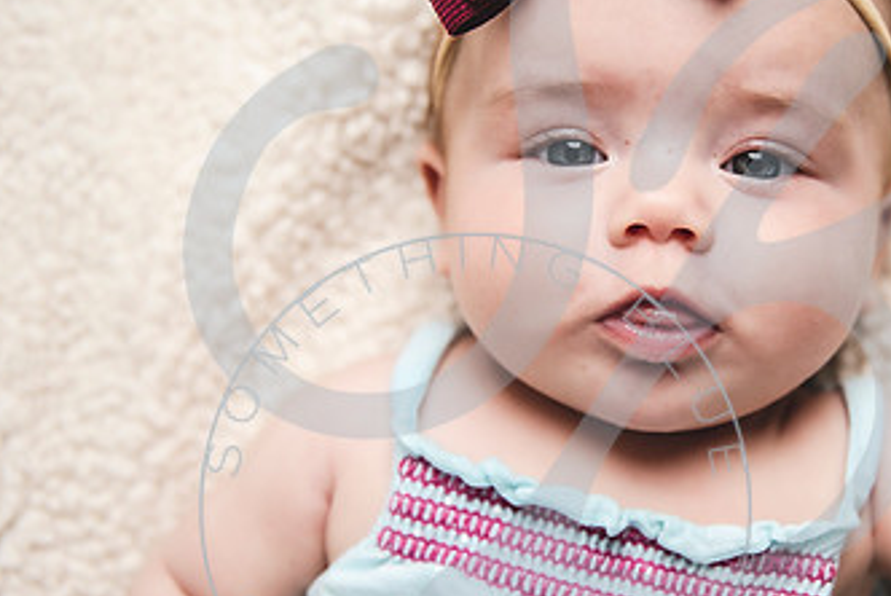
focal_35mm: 69
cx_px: 632
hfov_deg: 28.9
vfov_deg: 19.8
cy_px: 284
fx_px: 1709
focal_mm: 38
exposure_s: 1/250
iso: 100
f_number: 2.8
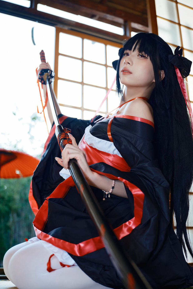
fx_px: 354
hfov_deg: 30.5
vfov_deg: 44.5
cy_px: 145
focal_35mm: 44
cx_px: 95
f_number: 4
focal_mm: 52.9
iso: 1000
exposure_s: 1/125
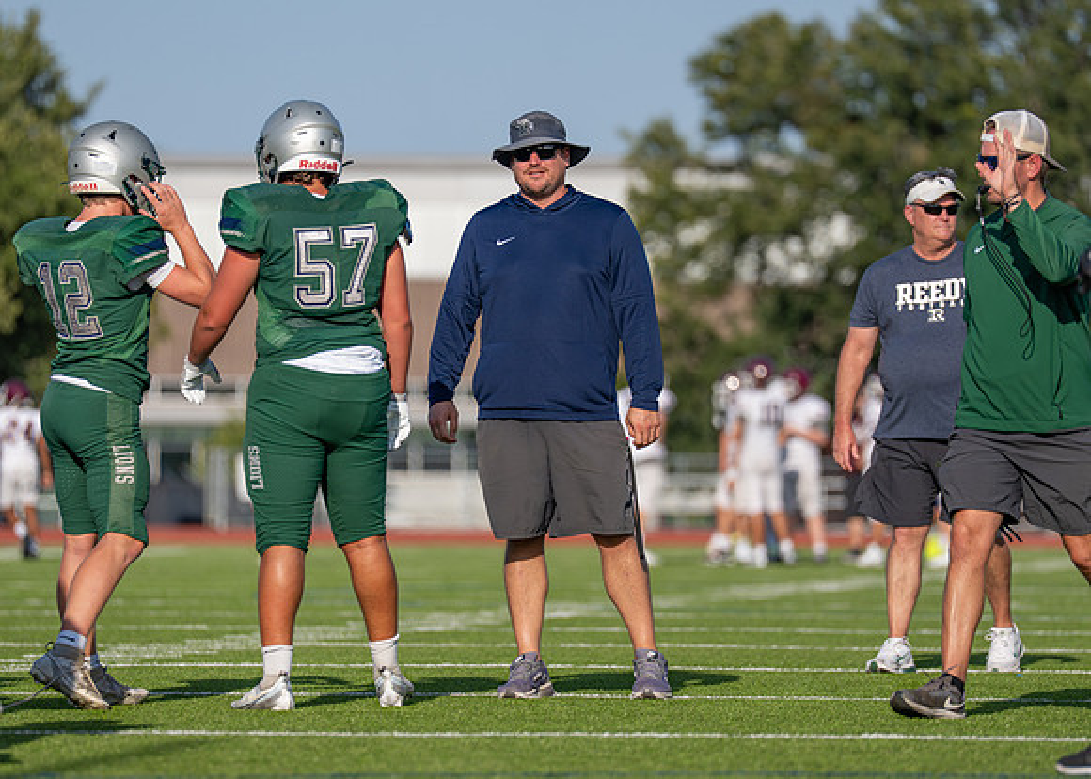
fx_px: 9298
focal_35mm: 300
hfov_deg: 6.7
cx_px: 557
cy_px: 388
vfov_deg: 4.8
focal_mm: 200
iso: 160
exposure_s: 1/3200
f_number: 2.8
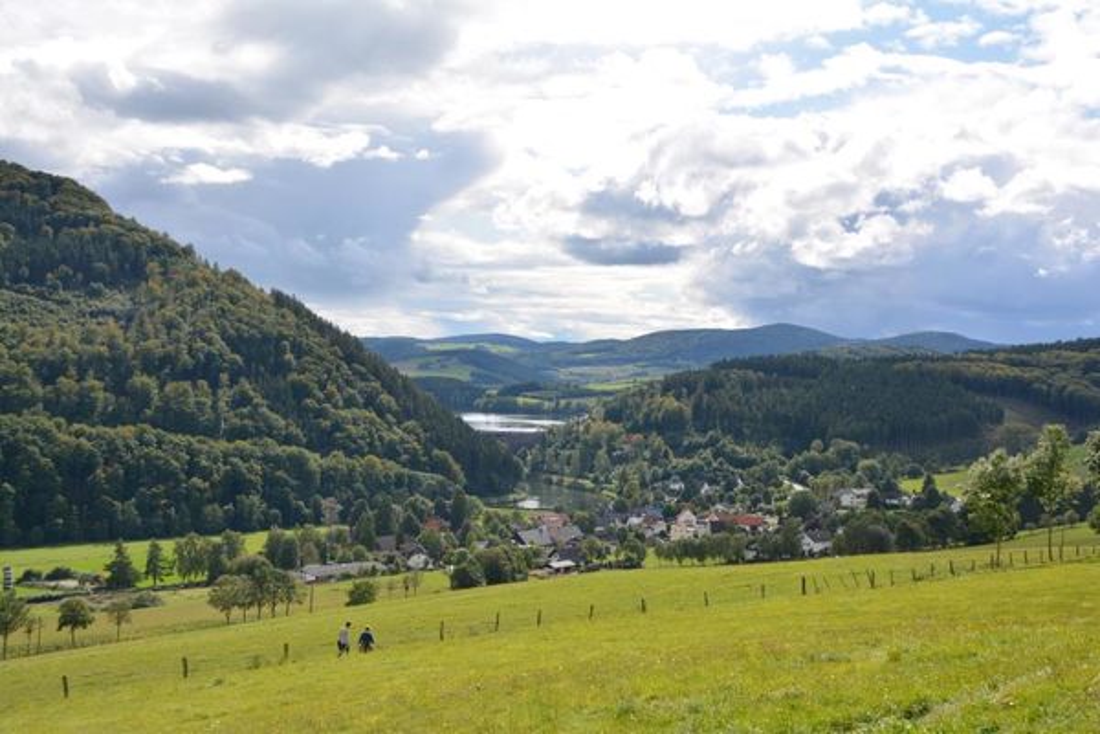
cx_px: 550
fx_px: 1329
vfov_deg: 30.8
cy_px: 367
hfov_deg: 45.0
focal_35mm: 44
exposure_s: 1/320
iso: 100
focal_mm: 29
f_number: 9
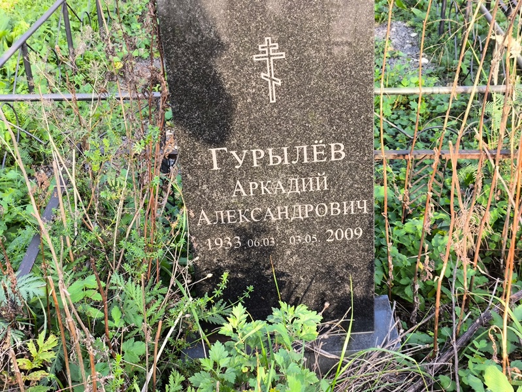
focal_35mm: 50
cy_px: 196
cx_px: 261
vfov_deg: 29.1
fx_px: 754
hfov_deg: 38.2
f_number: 1.7
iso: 80
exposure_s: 1/100
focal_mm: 4.71
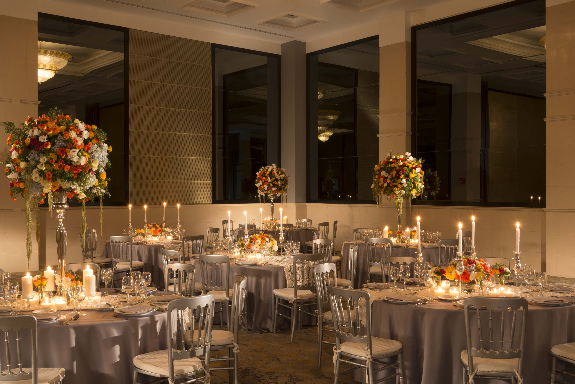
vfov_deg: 35.1
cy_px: 192
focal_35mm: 38
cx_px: 288
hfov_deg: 50.7
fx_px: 607
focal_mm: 38
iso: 64
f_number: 20
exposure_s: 15
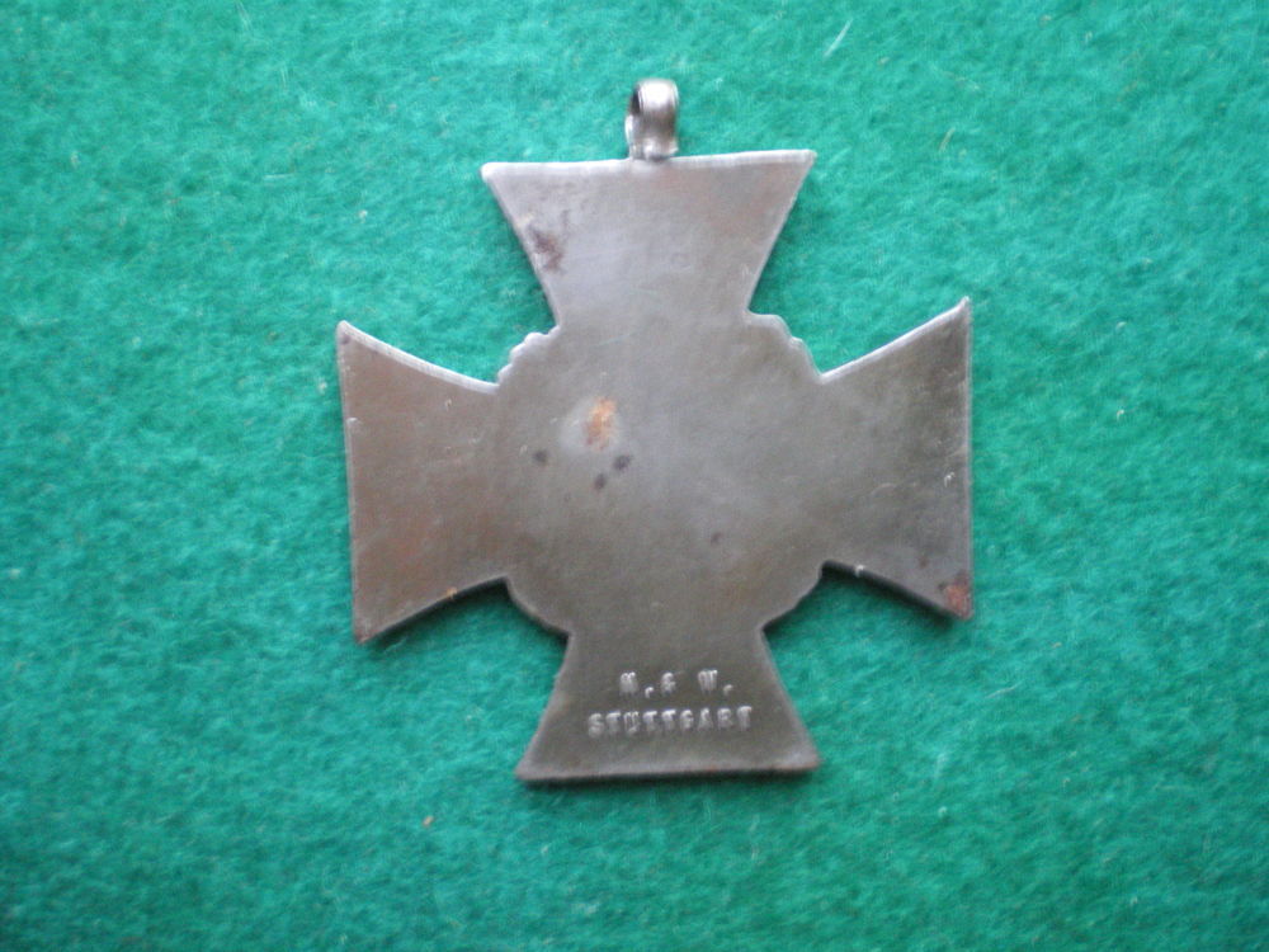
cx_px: 634
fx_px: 1393
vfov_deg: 37.7
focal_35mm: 38
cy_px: 476
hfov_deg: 49.0
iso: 400
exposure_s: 1/5
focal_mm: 6.3
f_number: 3.1
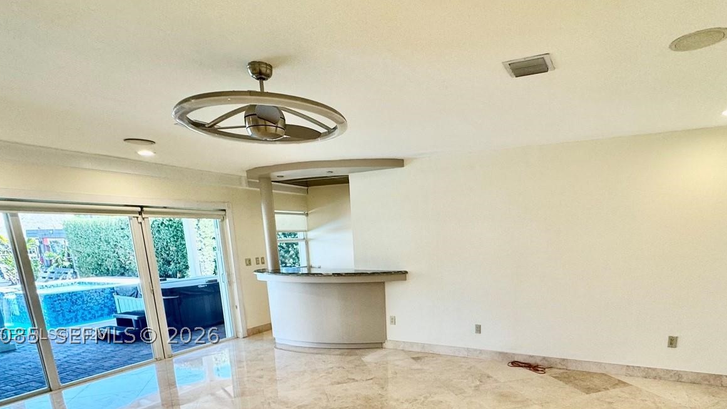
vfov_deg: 50.0
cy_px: 335
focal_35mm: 21
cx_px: 411
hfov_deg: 83.4
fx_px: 405
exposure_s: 1/120
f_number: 2.2
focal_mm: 2.22
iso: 125
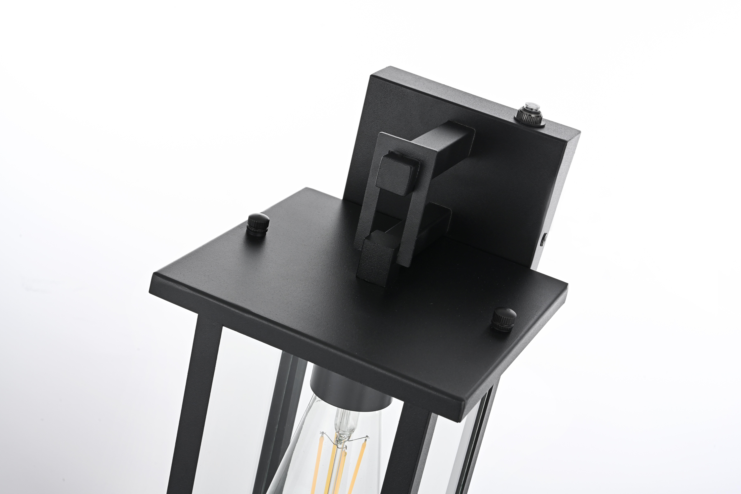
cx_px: 370
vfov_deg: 21.9
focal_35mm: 62
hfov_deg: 32.4
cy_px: 247
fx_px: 1276
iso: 160
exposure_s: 1/100
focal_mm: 62
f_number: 20
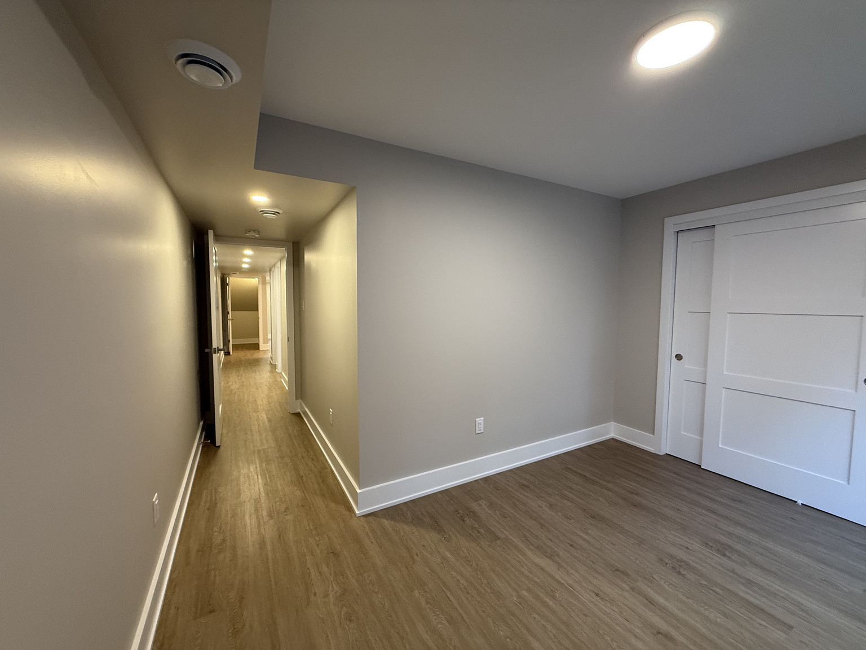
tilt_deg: -3.5
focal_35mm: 14
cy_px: 325
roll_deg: -0.6
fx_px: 350
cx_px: 433
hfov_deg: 102.1
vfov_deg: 85.7
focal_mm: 2.22
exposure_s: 1/60
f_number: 2.2
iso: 200
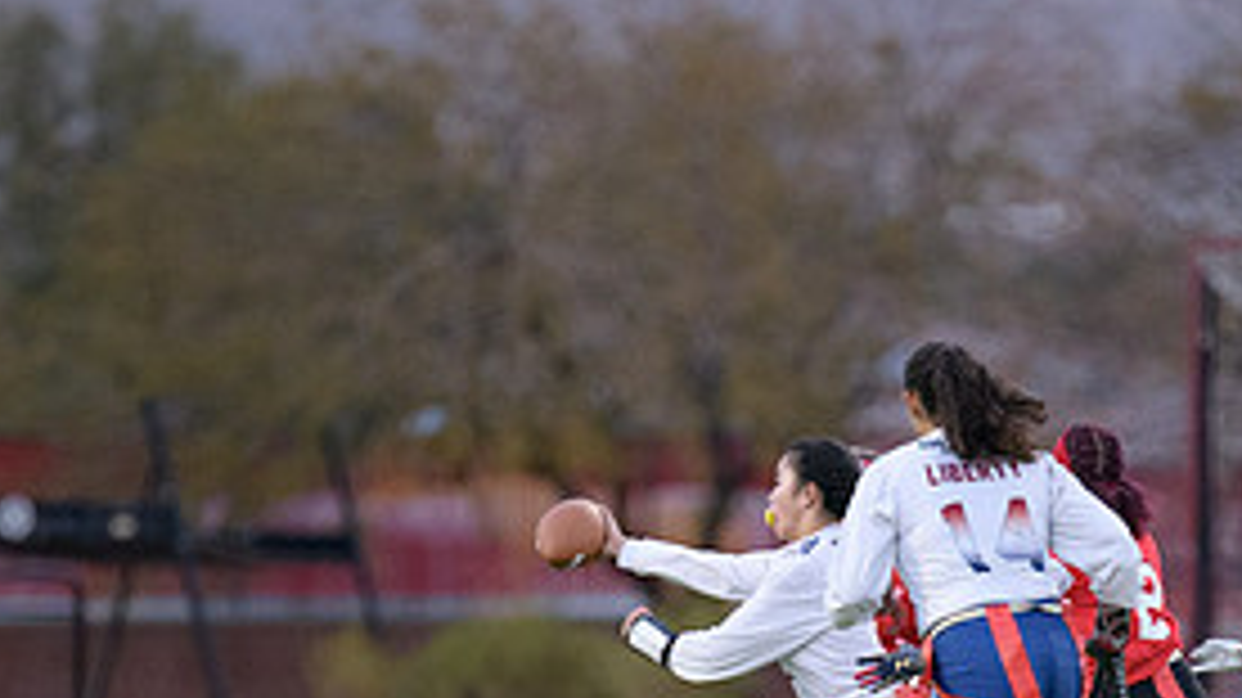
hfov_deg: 3.3
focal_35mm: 660
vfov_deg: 1.8
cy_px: 741
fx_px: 21727
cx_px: 909
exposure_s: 1/3200
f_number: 2.8
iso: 5600
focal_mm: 300
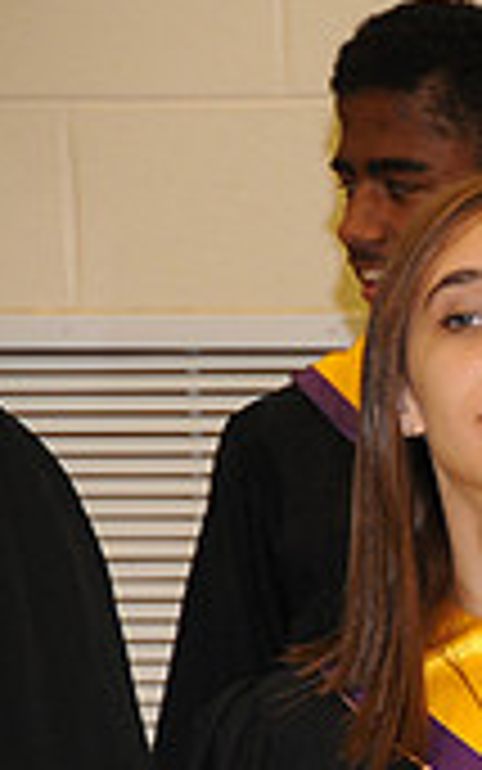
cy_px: 520
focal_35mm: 491
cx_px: 1302
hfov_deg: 2.7
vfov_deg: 4.3
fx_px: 10305
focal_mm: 95
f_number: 5.6
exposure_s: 1/60
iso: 400
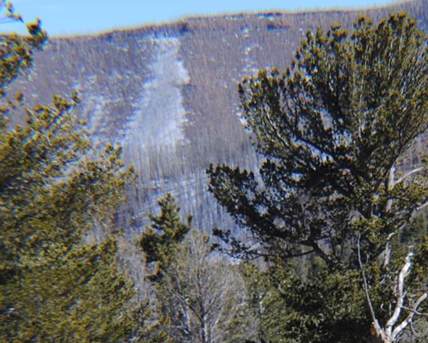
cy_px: 332
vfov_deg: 13.1
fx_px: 1470
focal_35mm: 116
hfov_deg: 16.5
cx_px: 306
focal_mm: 32
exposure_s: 1/200
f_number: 7.1
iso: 100
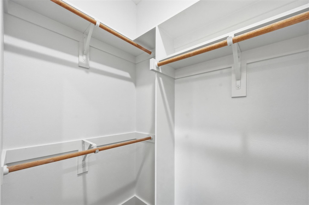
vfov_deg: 81.1
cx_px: 154
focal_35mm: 14
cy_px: 102
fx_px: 120
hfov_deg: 104.3
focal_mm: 14
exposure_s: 1/1250
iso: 1000
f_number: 7.1
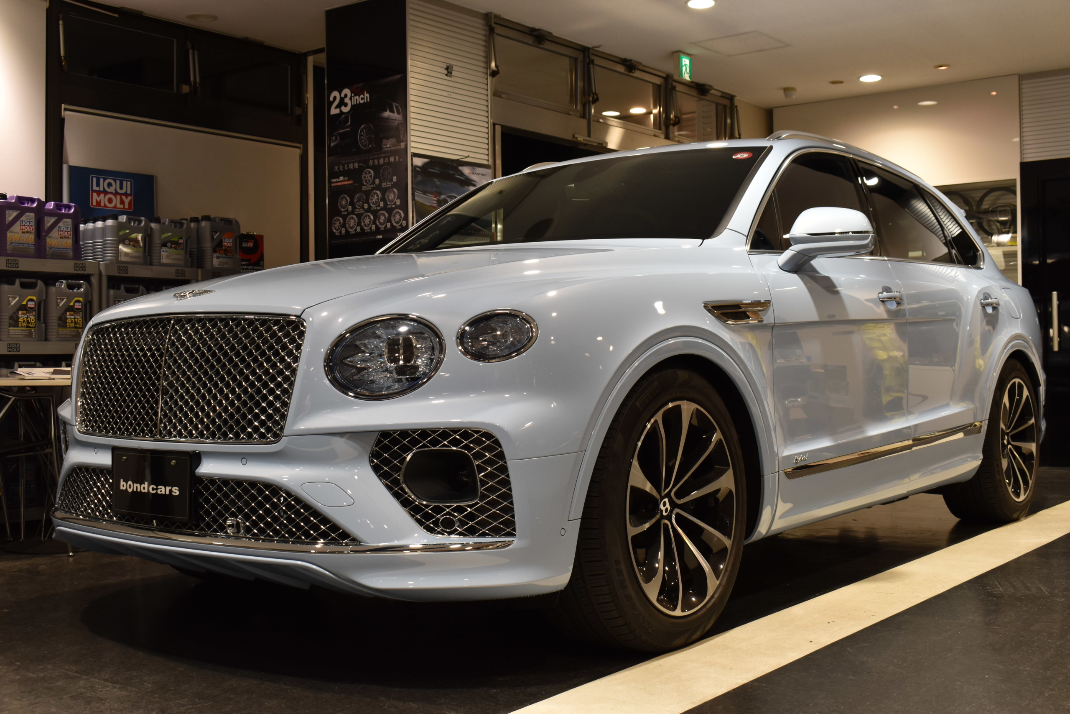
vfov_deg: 33.0
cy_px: 357
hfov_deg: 47.9
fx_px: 1204
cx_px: 535
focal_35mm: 40
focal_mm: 27
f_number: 8
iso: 450
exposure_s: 1/40
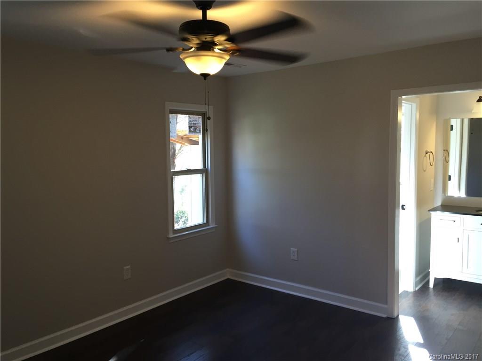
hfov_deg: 61.7
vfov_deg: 48.2
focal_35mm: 29
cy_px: 180
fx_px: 404
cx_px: 241
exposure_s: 1/30
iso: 64
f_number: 2.2
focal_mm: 4.15
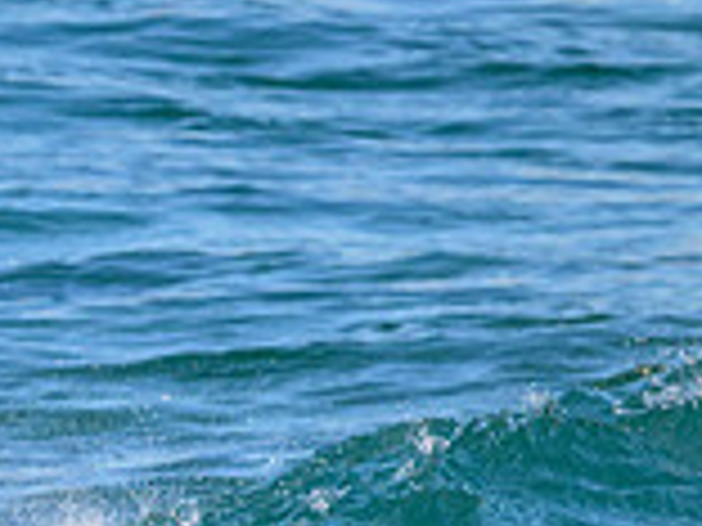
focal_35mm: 1609
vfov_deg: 0.9
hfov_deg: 1.2
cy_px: 838
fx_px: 32630
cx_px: -549
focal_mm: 450
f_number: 10
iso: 1800
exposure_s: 1/2000
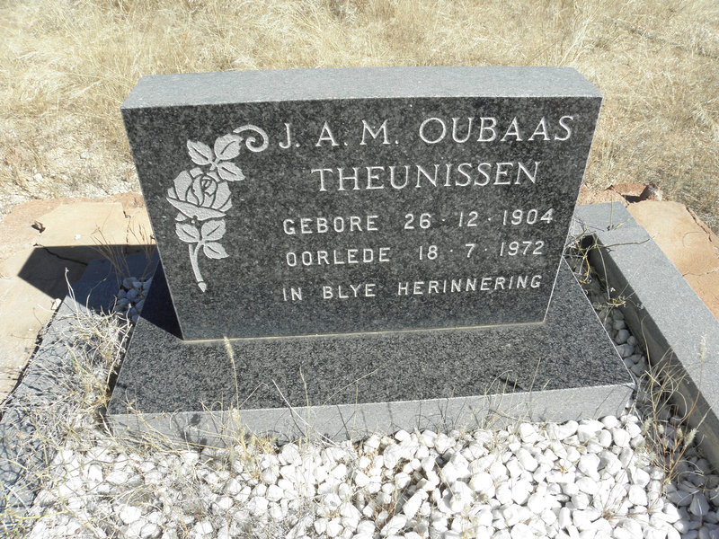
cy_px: 270
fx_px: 540
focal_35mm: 26
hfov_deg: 67.3
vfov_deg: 53.1
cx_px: 360
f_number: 5.6
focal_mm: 4.6
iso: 64
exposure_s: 1/200
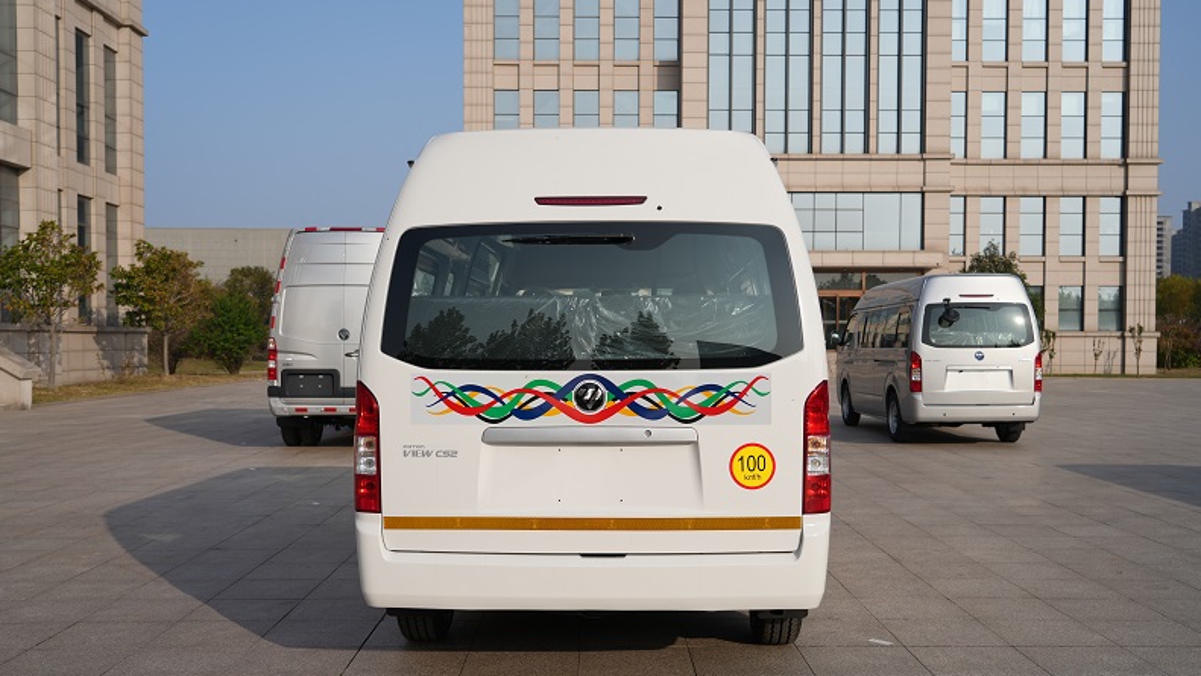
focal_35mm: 36
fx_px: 1146
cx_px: 600
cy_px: 377
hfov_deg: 55.3
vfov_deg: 32.8
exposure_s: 1/1250
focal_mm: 34
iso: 100
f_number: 4
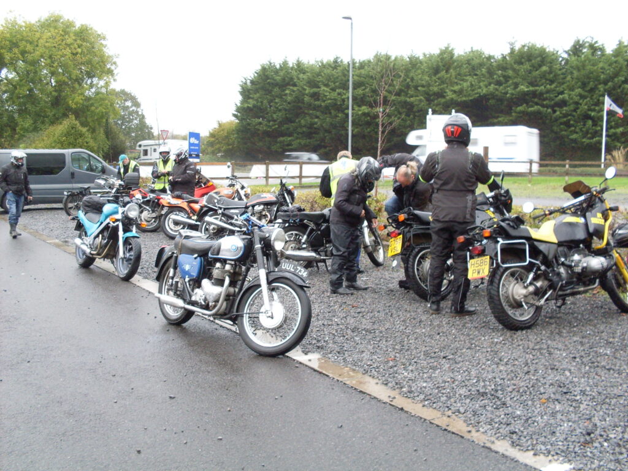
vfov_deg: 37.7
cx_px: 314
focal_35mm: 38
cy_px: 236
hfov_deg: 49.0
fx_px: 689
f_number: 2.8
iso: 100
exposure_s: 1/45
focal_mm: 6.3
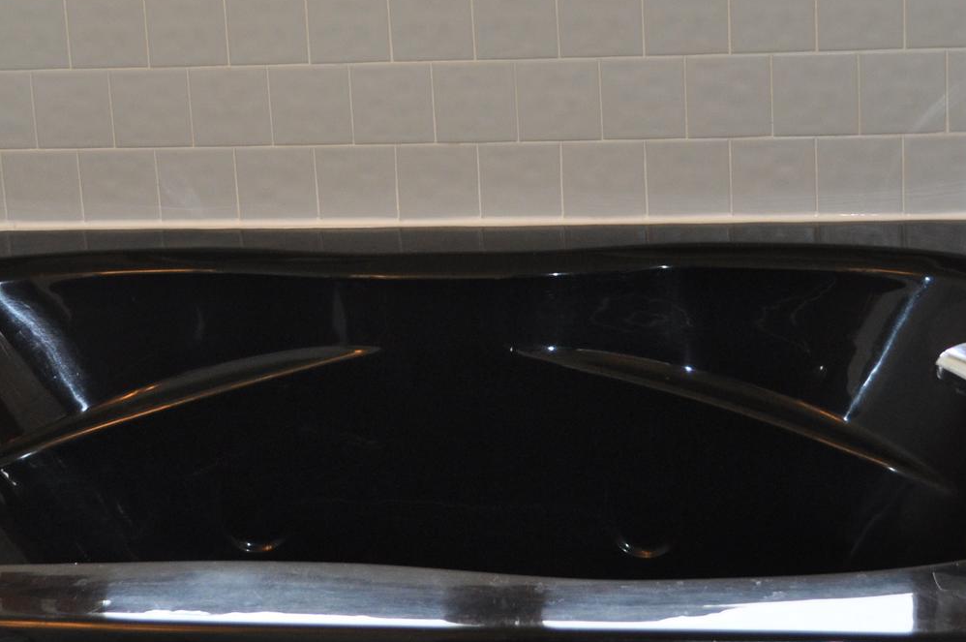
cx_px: 448
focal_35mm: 80
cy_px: 156
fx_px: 2144
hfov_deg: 25.4
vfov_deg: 16.9
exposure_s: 1/125
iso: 720
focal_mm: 26
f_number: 4.2
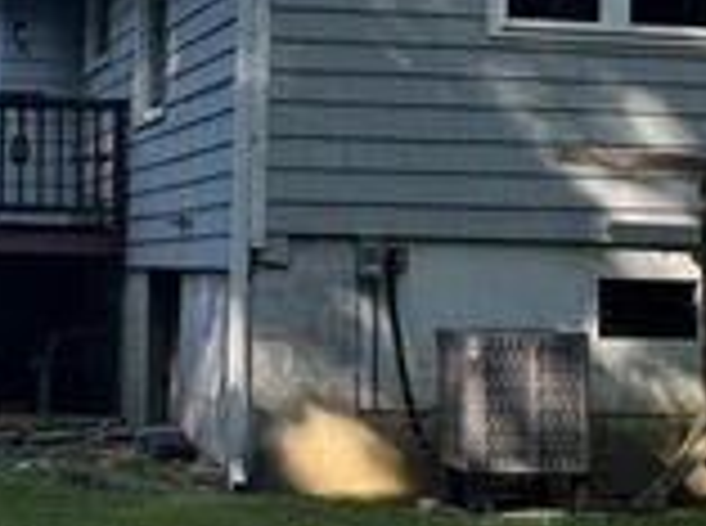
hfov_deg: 21.5
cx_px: 220
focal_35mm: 91
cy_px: 52
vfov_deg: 16.0
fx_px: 1852
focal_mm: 6.76
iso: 100
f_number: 1.78
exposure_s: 1/1122
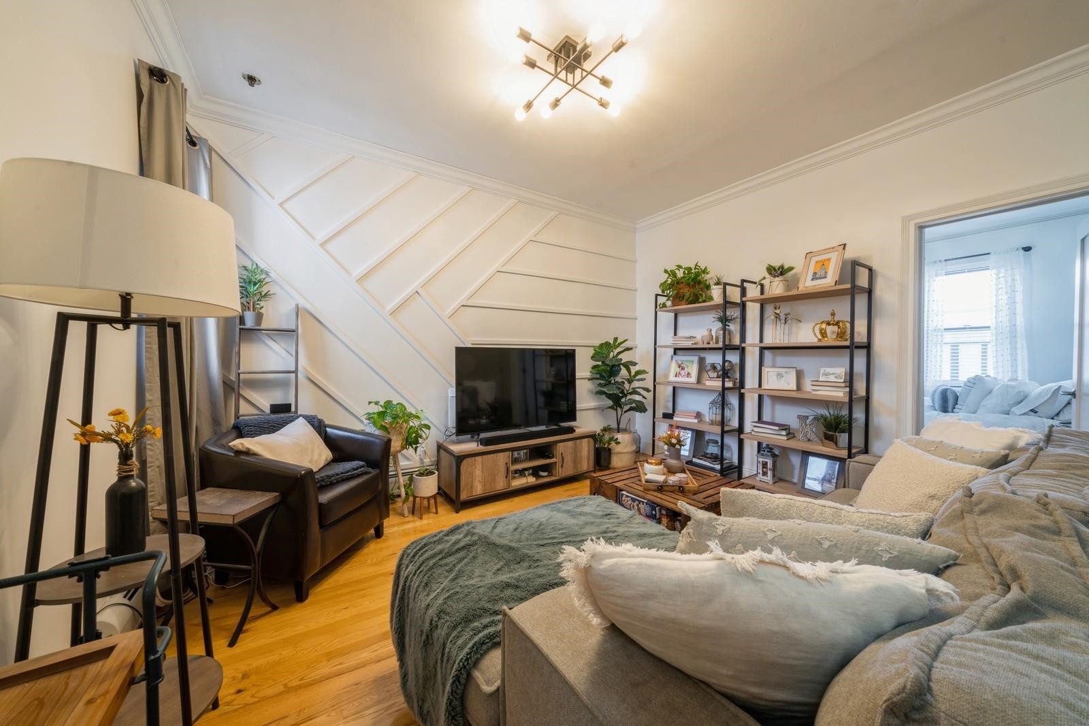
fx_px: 363
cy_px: 363
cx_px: 544
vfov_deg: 90.0
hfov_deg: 112.6
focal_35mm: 12
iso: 200
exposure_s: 1/2
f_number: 11
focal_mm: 12
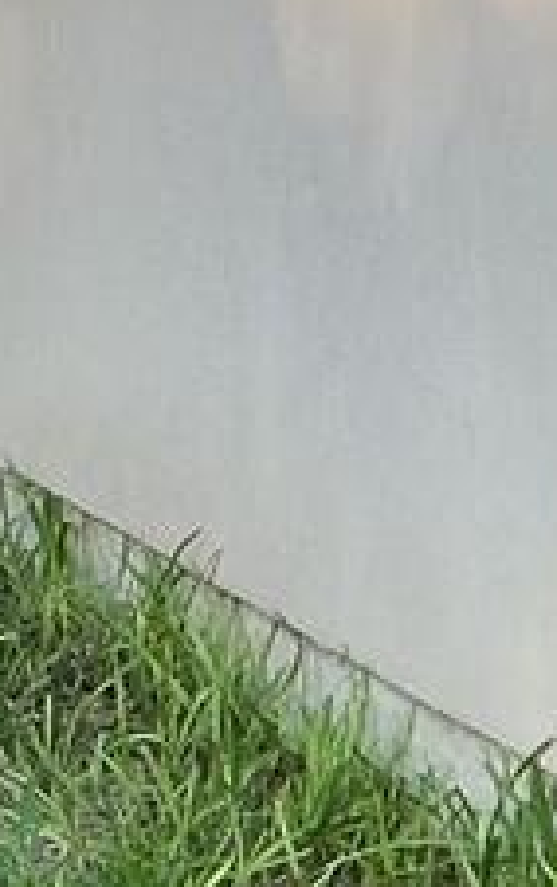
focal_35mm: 139
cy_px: 20
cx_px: -1283
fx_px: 3363
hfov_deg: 7.8
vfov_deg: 14.8
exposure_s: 1/120
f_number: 1.8
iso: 20
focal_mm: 3
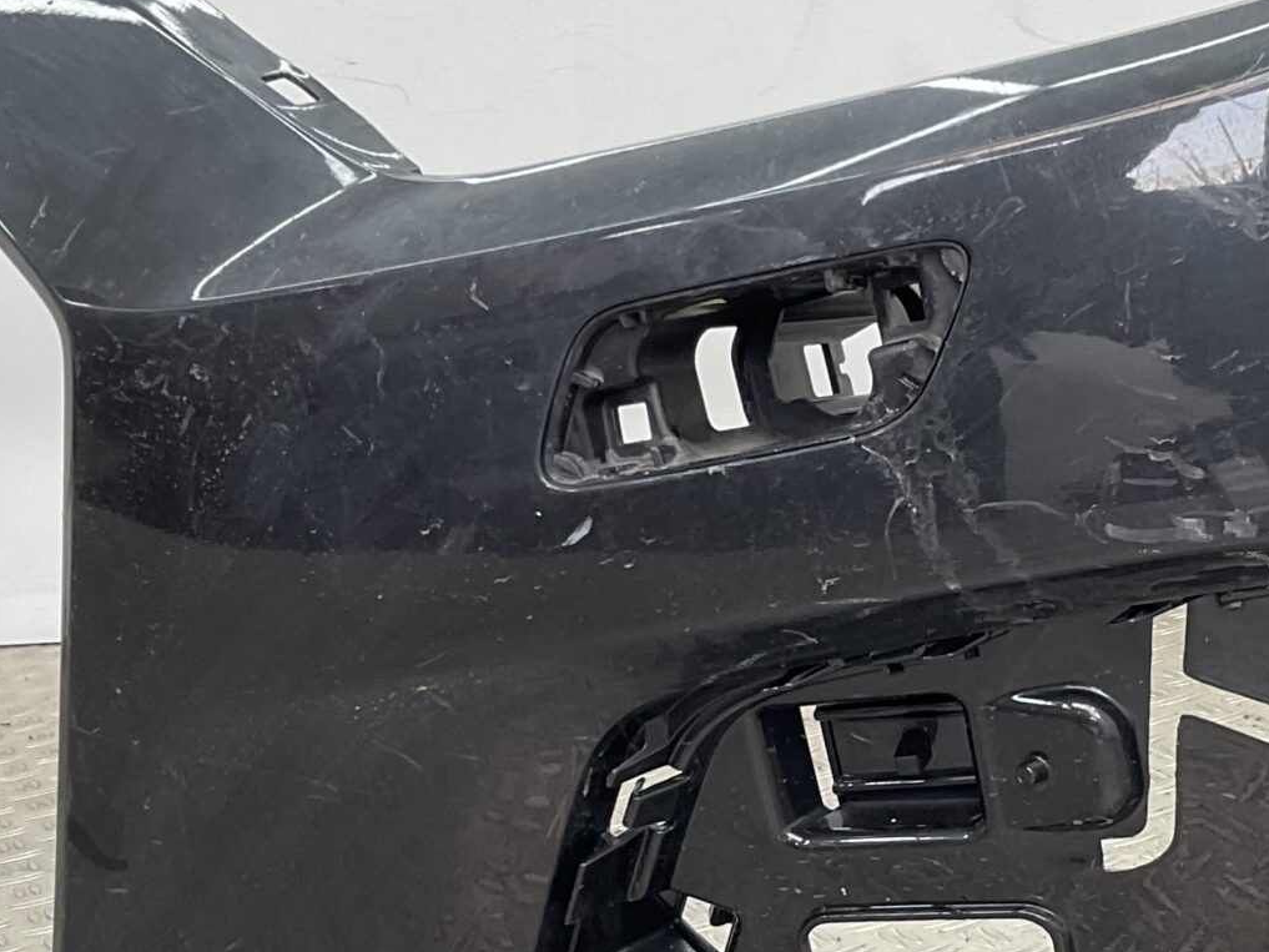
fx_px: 2676
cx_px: 973
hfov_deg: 26.3
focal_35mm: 73
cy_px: 685
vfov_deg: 20.1
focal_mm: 3
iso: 25
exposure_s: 1/100
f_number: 1.8
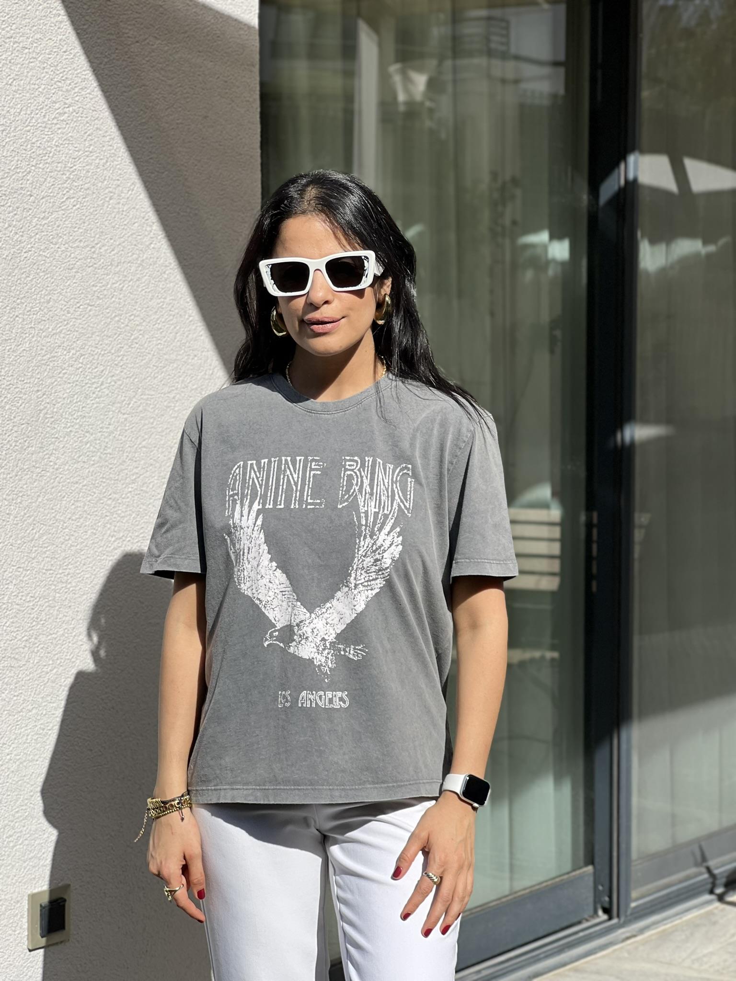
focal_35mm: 77
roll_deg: +0.3
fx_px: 2183
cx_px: 368
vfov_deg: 25.3
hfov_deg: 19.1
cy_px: 490
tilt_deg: -2.6
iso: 32
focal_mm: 9
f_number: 2.8
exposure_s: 1/742
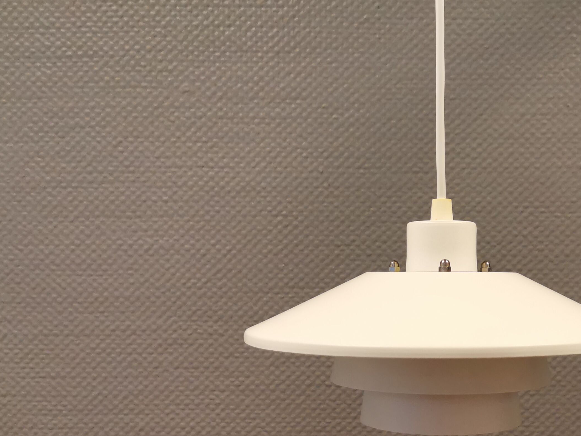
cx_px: 433
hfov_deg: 39.4
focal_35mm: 47
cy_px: 353
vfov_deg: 30.1
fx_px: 789
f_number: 1.6
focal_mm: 5.56
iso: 200
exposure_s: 1/100
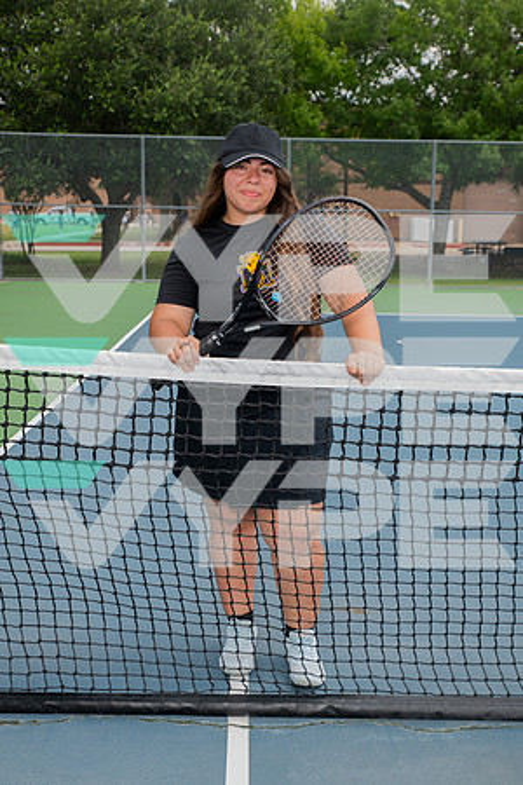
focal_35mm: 46
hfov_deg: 29.2
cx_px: 262
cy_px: 392
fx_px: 1002
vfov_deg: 42.7
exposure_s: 1/320
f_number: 6.3
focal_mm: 46
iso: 100
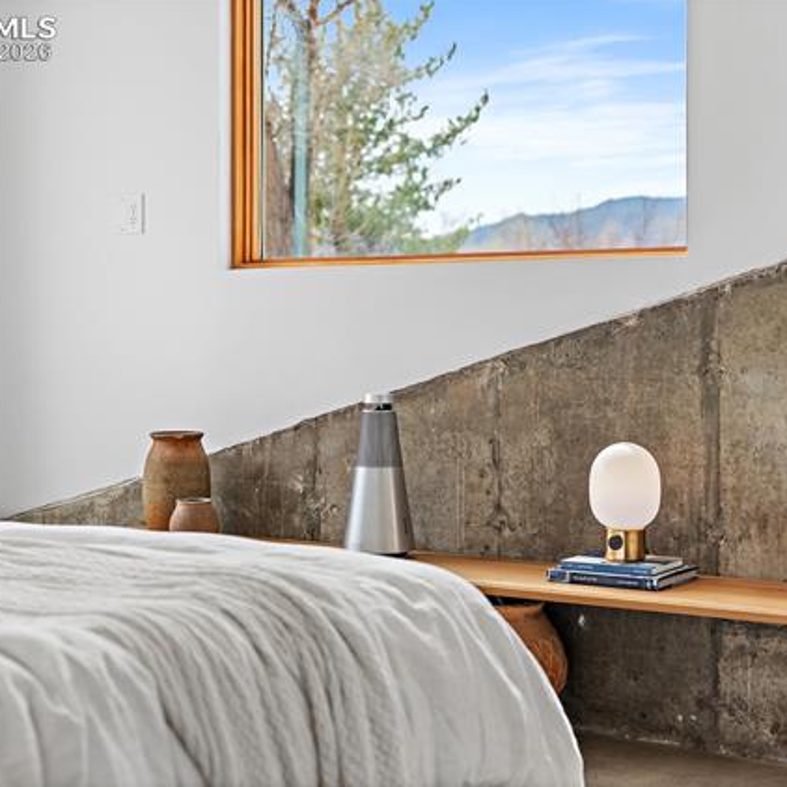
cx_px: 420
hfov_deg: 29.5
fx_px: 1492
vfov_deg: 29.6
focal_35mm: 58
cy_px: 394
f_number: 2.8
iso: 100
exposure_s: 1/160
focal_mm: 45
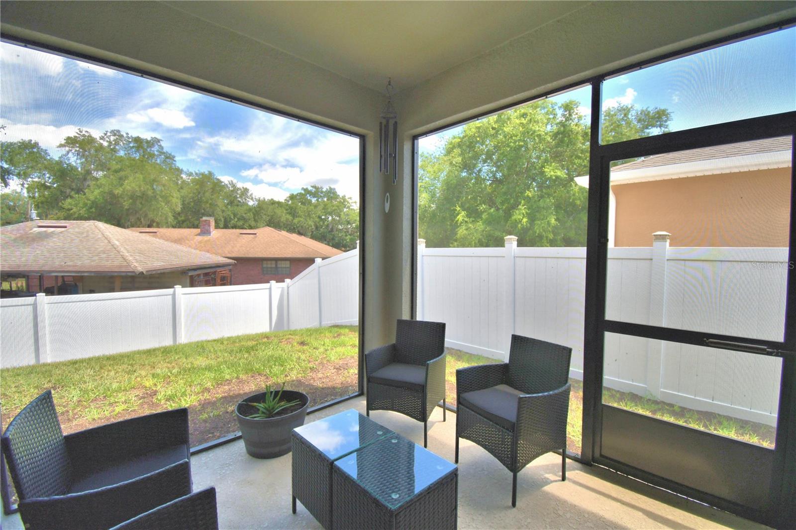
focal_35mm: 15
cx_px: 398
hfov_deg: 100.4
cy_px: 265
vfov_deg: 77.3
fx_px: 332
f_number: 4.5
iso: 140
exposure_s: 1/500
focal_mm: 10
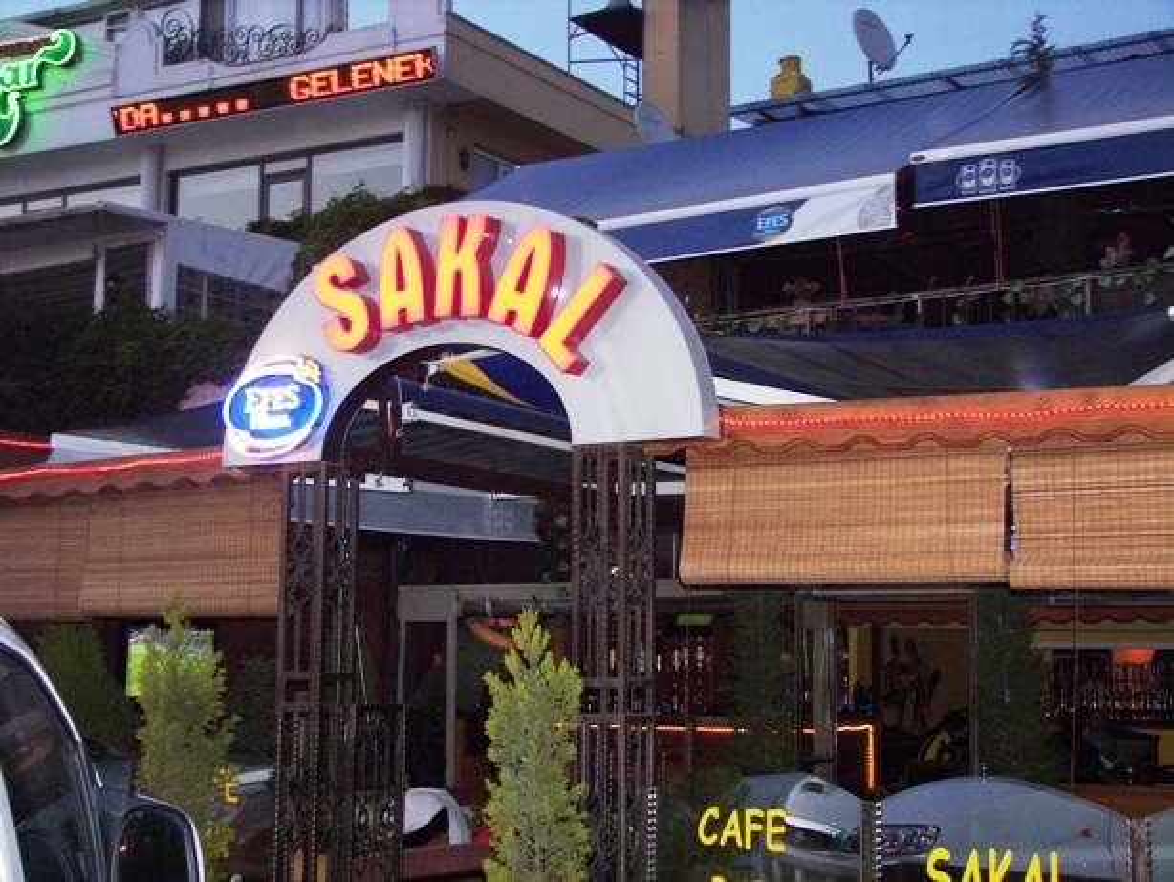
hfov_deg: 35.5
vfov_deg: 27.1
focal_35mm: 54
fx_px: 1832
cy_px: 441
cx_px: 587
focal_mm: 8.9
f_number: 2.8
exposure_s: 1/30
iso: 160
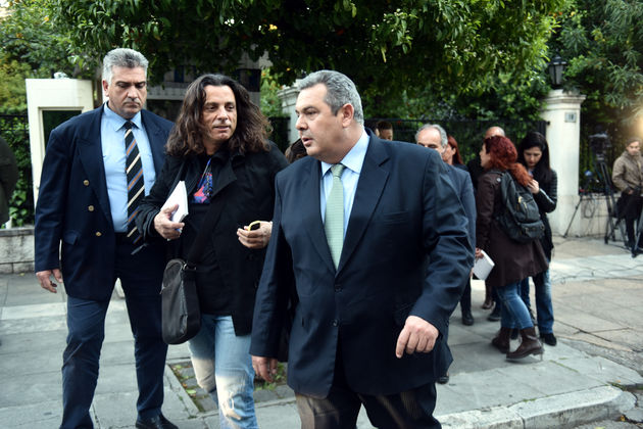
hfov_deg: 55.8
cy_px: 214
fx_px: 607
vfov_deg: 38.9
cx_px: 322
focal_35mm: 34
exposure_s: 1/200
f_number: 2.8
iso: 1000
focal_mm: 34
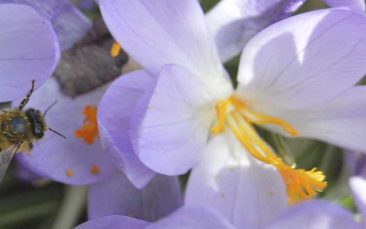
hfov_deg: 11.2
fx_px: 1847
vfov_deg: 7.1
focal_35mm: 185
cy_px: 140
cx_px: -19
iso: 200
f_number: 5.6
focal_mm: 55
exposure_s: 1/125
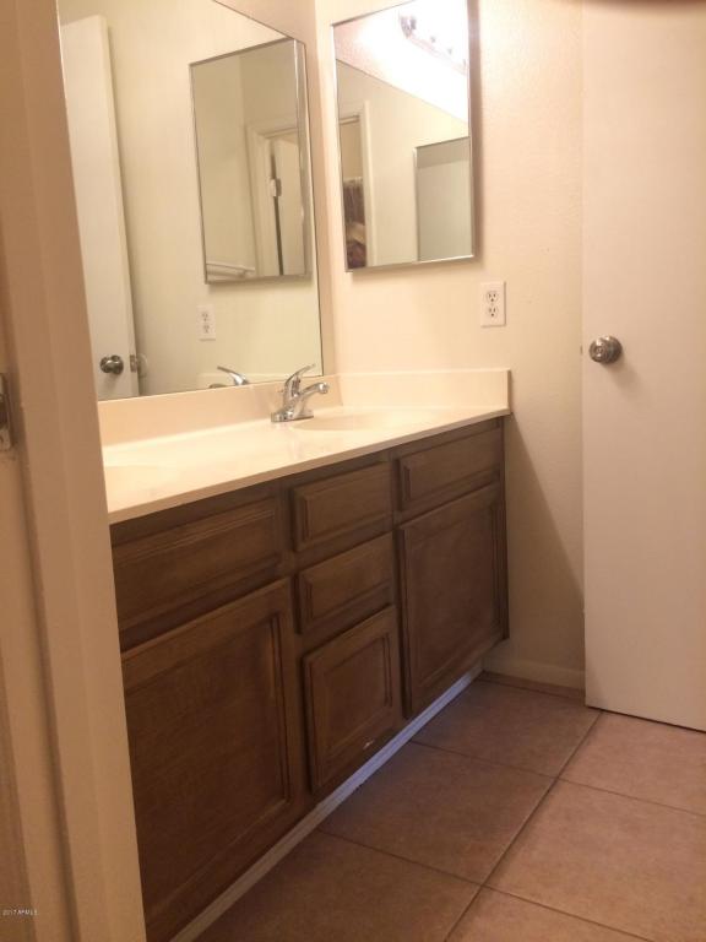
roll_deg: +4.1
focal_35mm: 29
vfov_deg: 61.7
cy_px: 471
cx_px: 353
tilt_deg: -9.9
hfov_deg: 48.2
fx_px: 789
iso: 125
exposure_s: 1/30
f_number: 2.2
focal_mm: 4.15
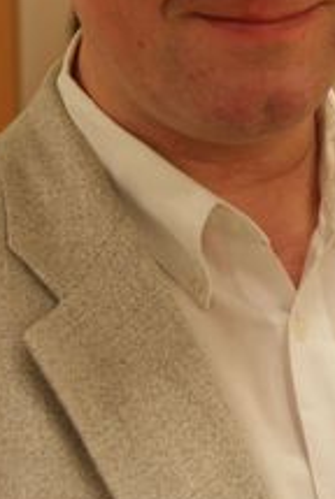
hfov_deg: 11.0
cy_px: 12
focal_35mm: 125
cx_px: 281
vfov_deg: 16.1
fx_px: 1739
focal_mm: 40
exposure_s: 1/60
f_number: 4.5
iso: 400
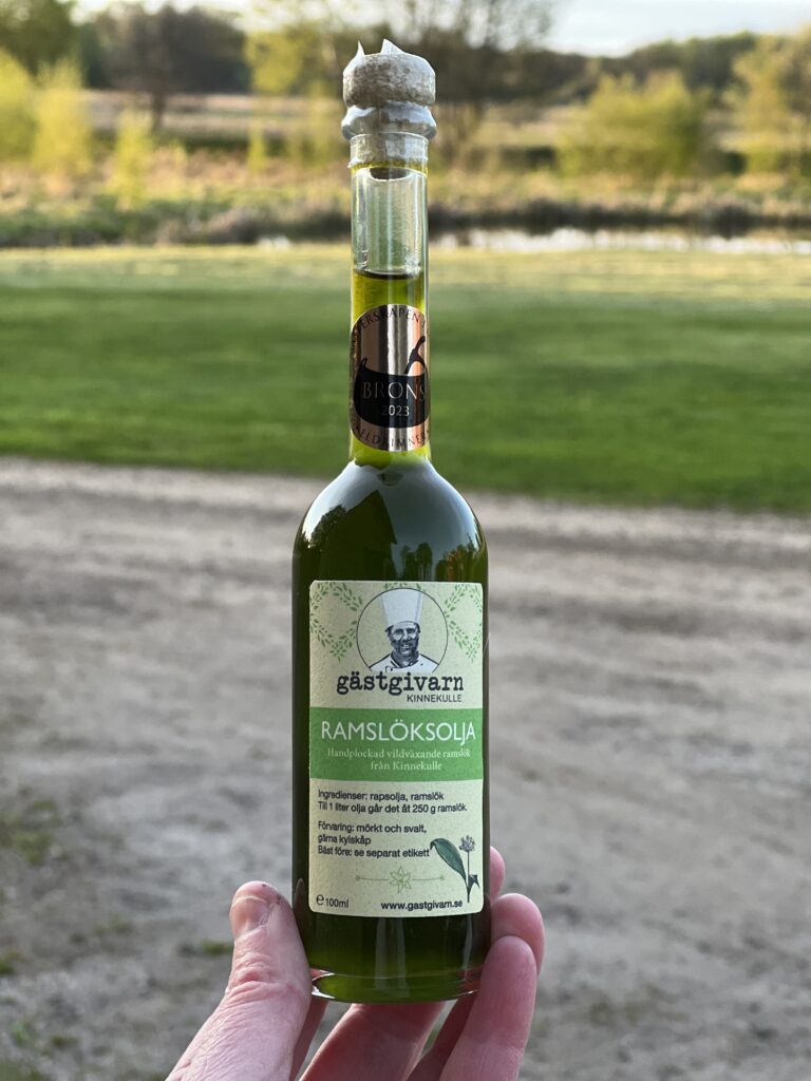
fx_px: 2405
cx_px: 406
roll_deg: -1.8
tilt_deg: -9.2
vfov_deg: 25.3
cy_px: 540
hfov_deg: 19.1
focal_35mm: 77
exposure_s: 1/121
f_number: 2.8
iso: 100
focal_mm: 9
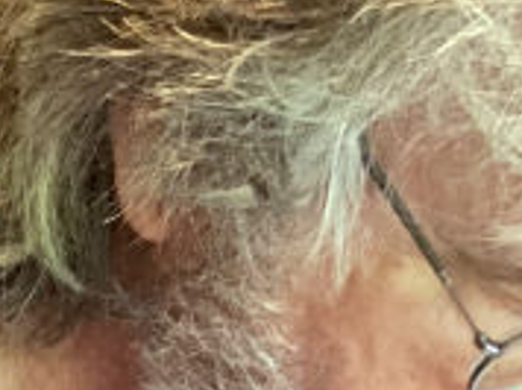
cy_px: 922
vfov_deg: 4.6
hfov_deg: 6.2
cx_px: 792
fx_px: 4744
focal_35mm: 315
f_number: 2
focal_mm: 6
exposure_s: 1/30
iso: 400
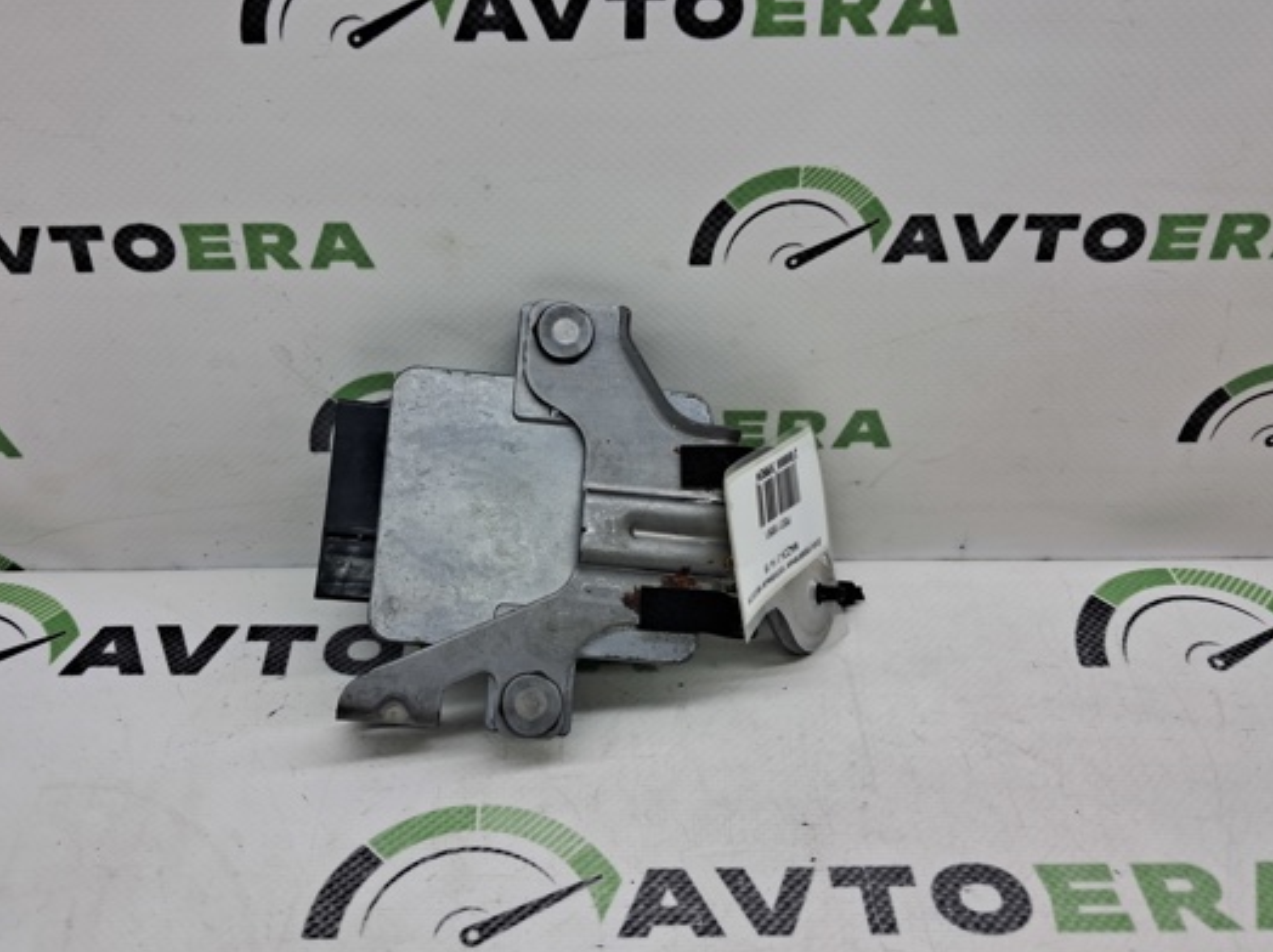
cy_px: 455
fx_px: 1212
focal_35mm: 33
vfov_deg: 42.9
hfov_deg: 55.3
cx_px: 561
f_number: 1.8
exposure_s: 1/100
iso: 50
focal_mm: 4
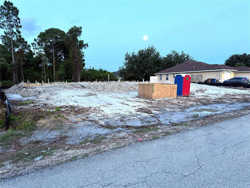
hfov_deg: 71.6
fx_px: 173
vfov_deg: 56.8
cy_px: 94
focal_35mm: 24
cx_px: 125
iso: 200
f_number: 1.78
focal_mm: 6.76
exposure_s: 1/69
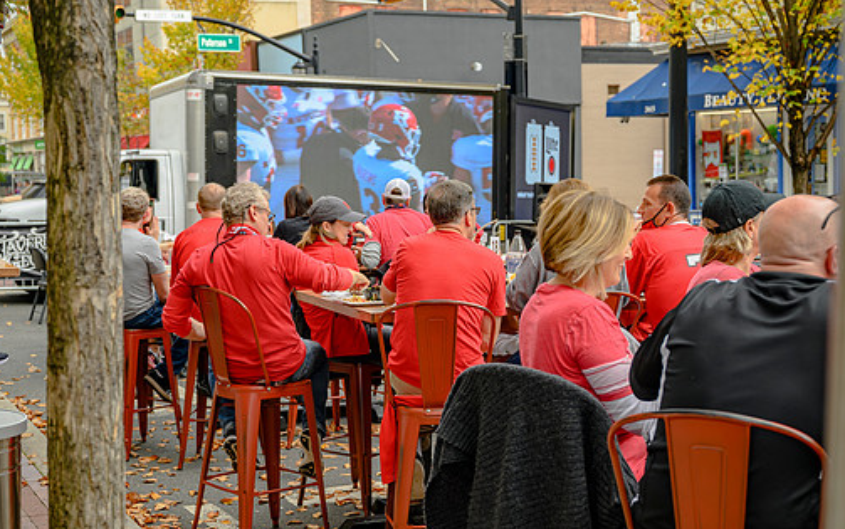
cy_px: 282
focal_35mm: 54
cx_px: 437
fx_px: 1244
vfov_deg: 24.0
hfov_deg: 37.5
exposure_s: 1/80
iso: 100
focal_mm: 46
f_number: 4
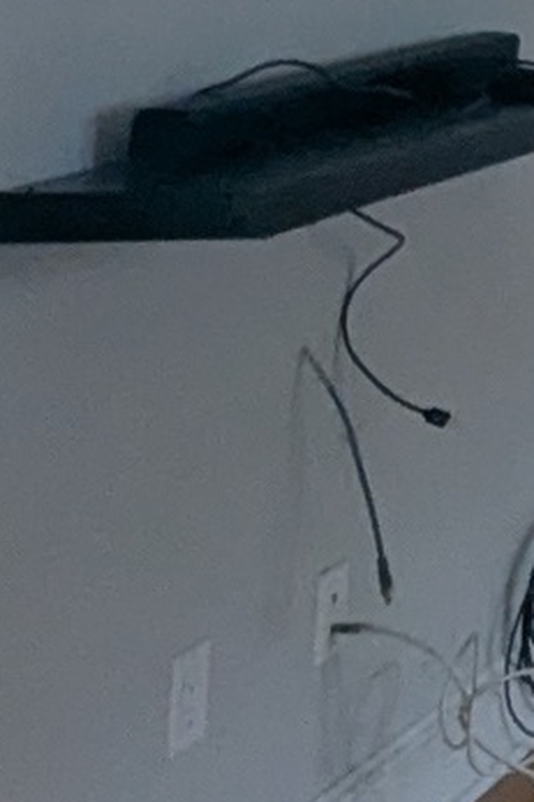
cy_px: -423
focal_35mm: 90
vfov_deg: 19.5
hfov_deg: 9.4
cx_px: 1844
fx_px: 2004
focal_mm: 1.95
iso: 164
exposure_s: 1/103
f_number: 2.2
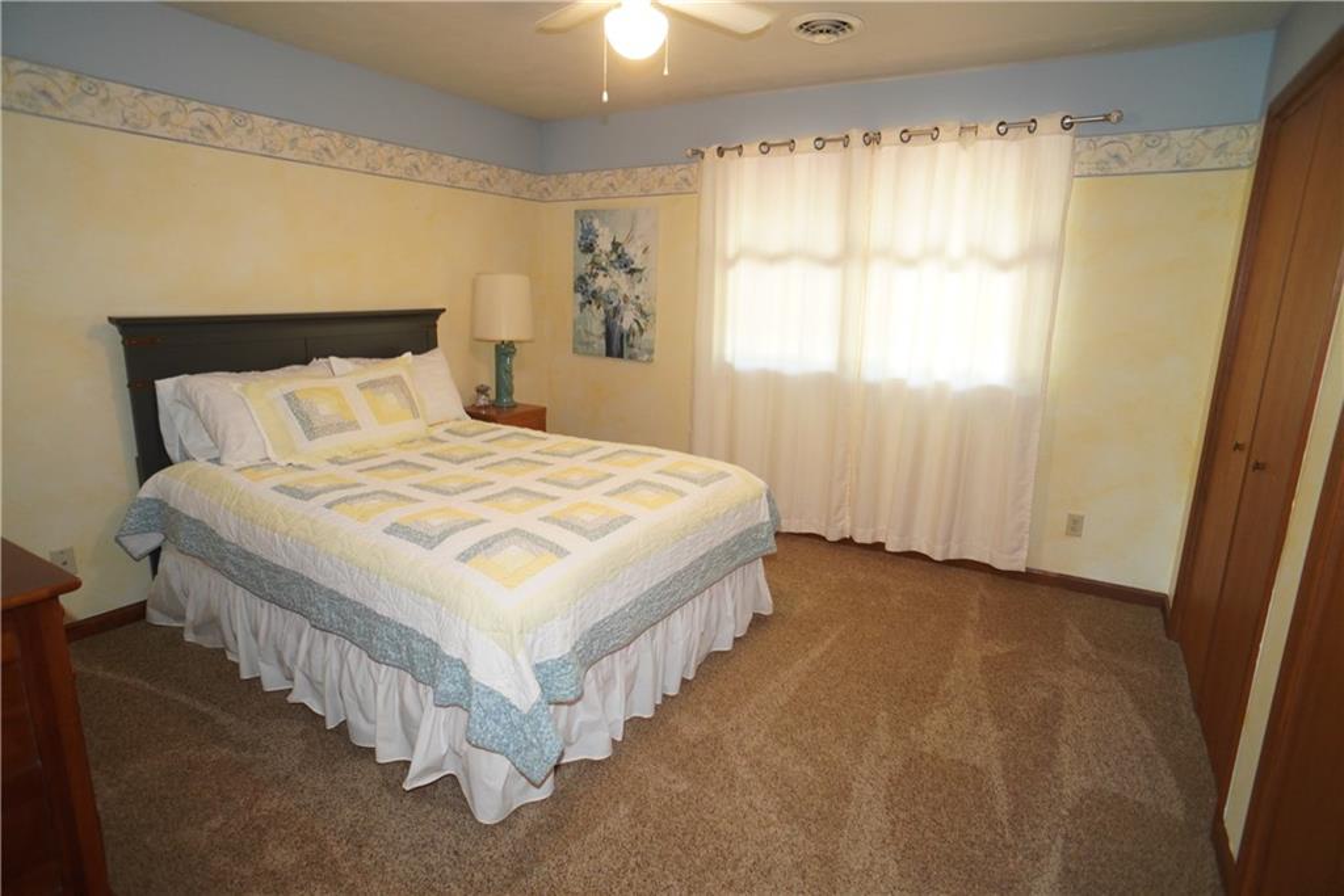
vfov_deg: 53.1
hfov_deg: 73.7
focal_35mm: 24
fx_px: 896
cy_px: 448
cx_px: 672
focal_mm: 16
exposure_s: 1/60
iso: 800
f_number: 2.8
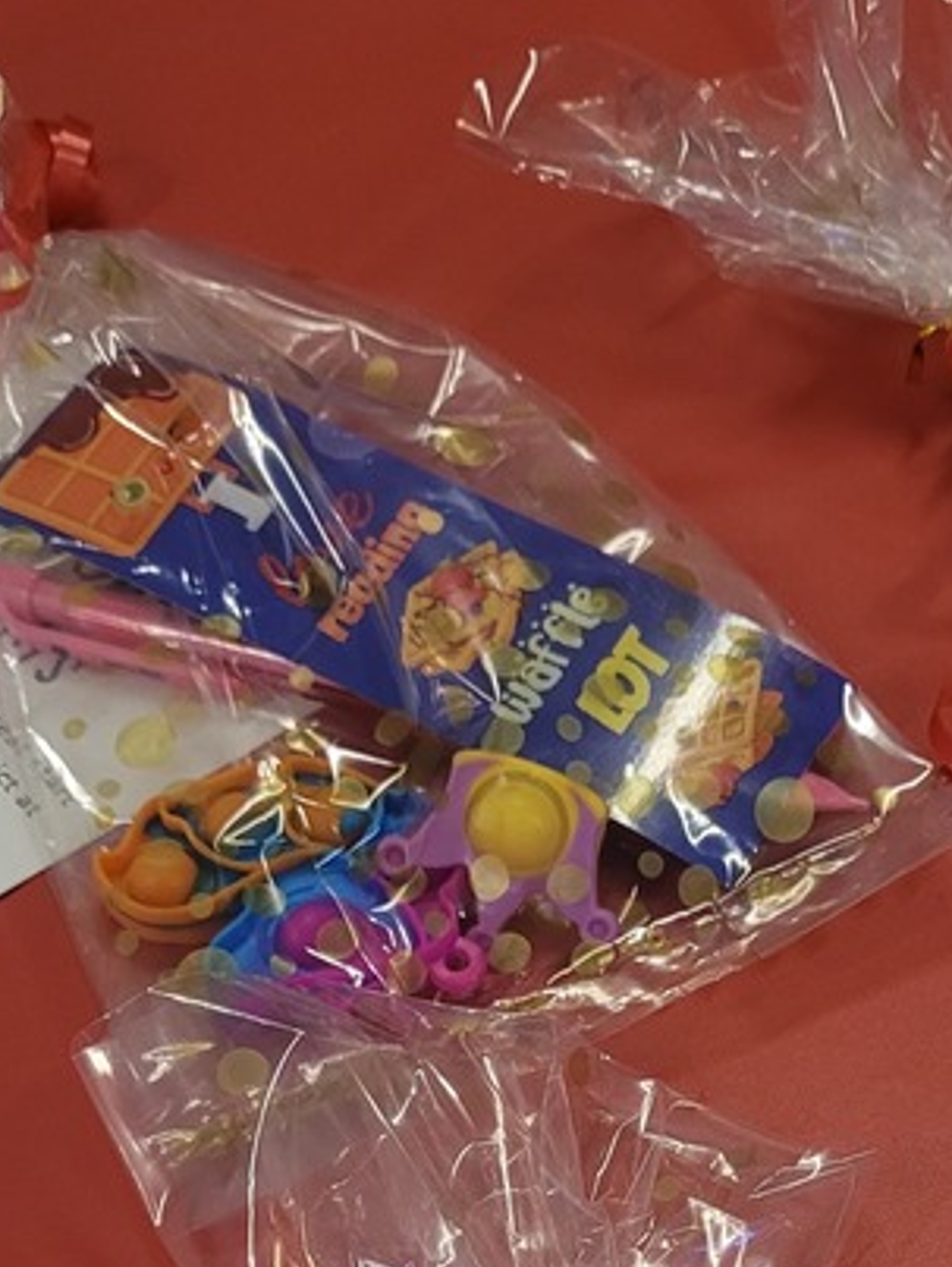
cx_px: 763
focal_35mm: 66
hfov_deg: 22.0
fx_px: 2416
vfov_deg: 27.1
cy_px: 1361
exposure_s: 1/40
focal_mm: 5.4
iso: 400
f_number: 1.8
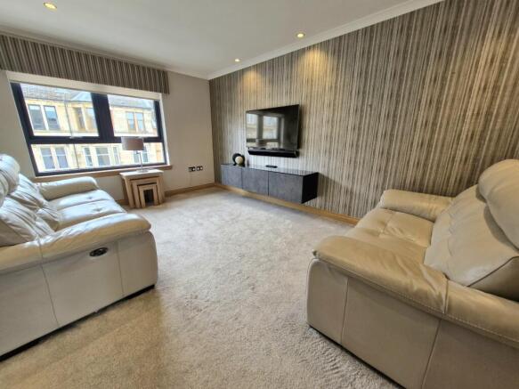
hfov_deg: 106.2
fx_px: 195
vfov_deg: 89.9
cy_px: 194
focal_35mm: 13
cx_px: 260
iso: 64
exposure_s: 1/50
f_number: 2.2
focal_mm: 1.74
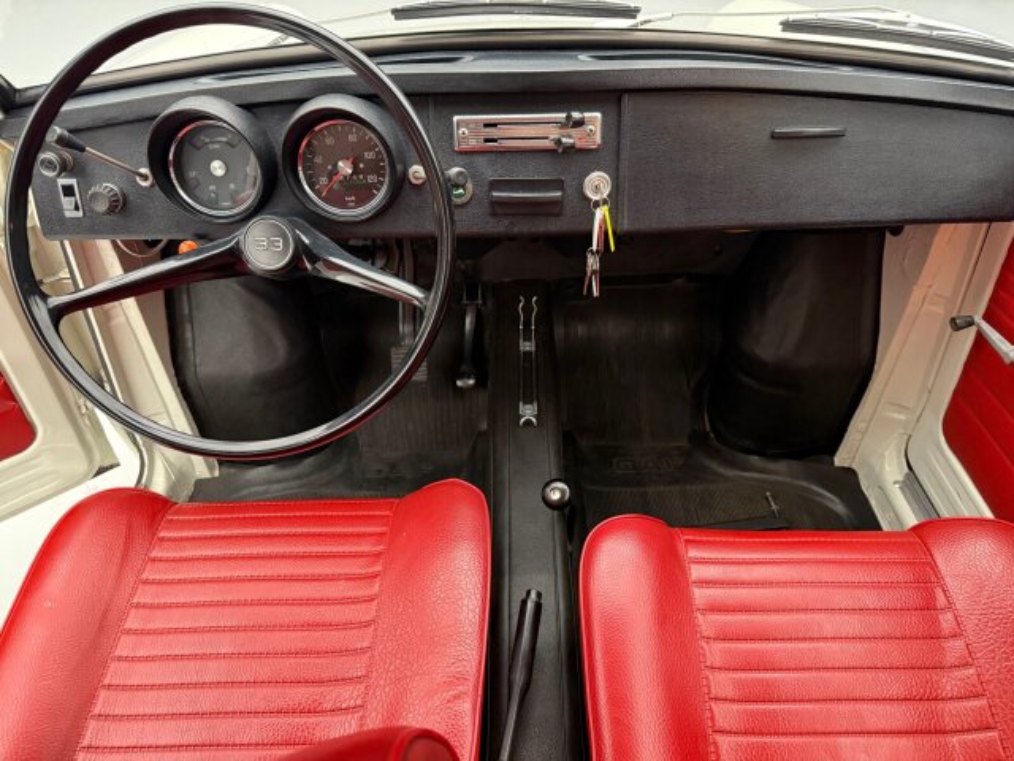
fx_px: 703
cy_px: 380
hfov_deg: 71.6
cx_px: 507
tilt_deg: -40.7
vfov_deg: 56.8
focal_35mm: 24
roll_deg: +0.6
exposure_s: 1/50
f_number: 1.78
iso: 640
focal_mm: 6.76
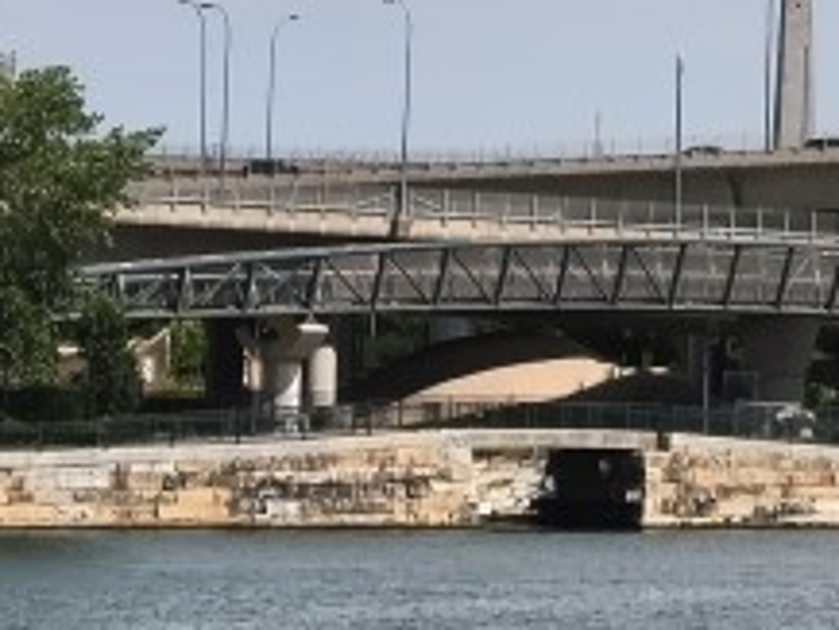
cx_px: 1311
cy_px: -27
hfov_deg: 7.6
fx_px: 6160
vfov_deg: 5.8
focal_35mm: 254
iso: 50
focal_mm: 6.06
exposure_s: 1/967
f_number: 1.7
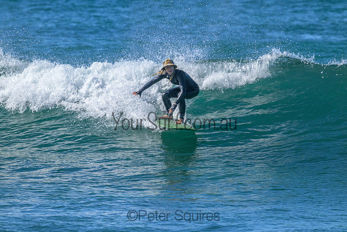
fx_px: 7713
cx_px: 174
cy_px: 116
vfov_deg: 1.7
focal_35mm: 800
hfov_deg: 2.6
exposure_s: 1/2000
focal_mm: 800
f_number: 11
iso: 2500
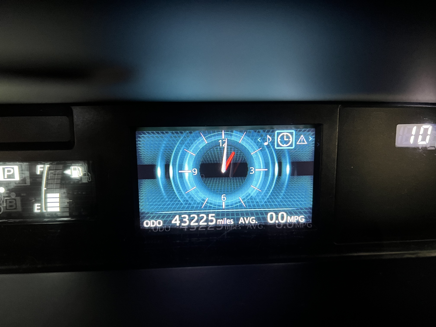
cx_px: 218
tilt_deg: -21.2
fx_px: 327
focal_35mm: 26
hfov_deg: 67.3
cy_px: 164
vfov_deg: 53.1
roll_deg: -1.3
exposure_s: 1/58
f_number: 1.5
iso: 500
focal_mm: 5.7
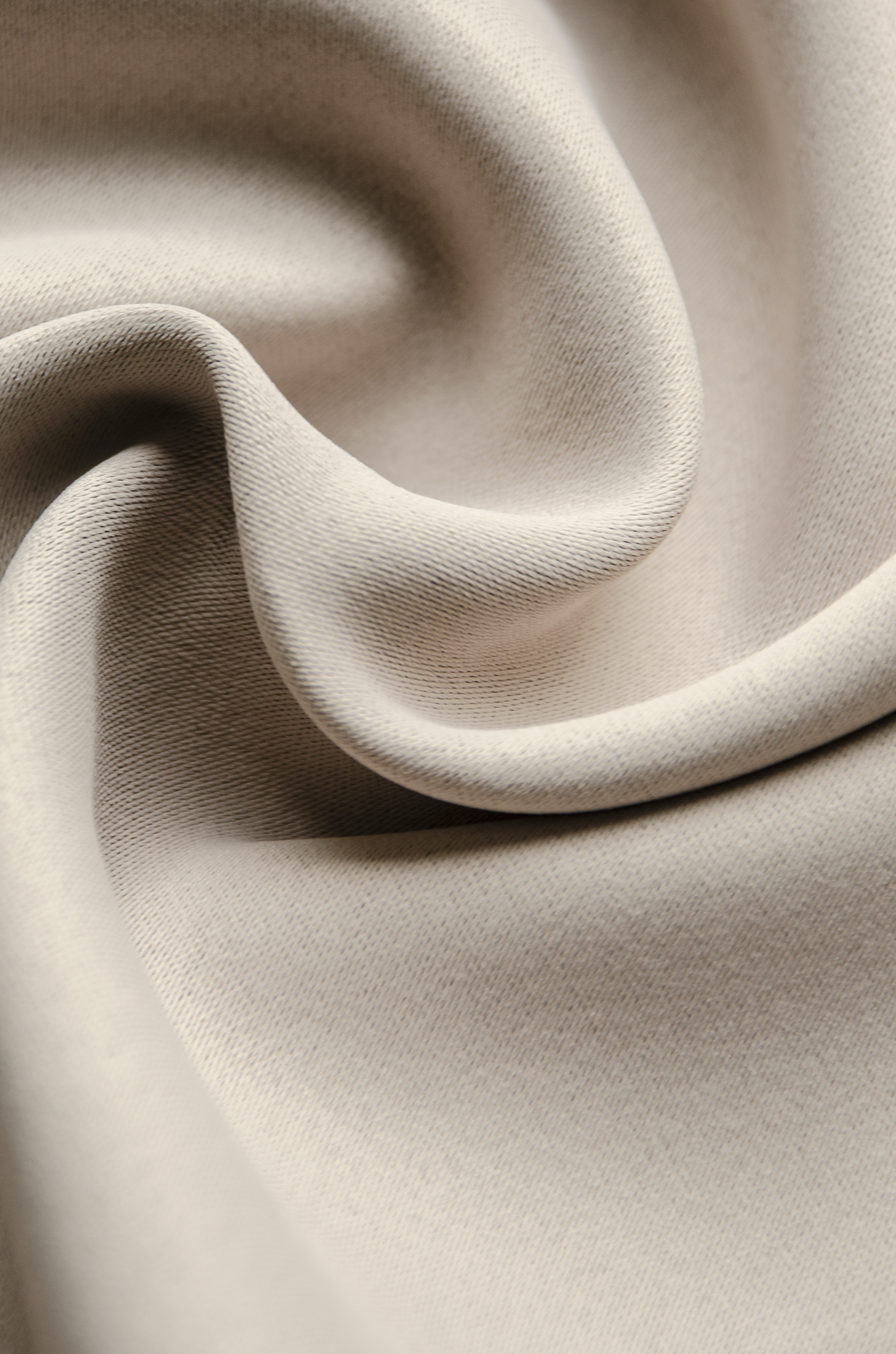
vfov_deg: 7.3
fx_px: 10601
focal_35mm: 283
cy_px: 486
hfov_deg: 4.8
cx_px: 312
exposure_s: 1/50
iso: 100
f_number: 5.6
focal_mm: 135
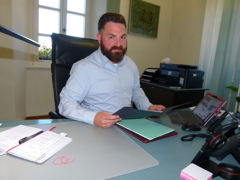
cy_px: 90
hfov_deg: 69.4
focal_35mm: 25
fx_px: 173
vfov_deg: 54.9
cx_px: 120
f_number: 2.8
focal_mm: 4.5
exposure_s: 1/60
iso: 100
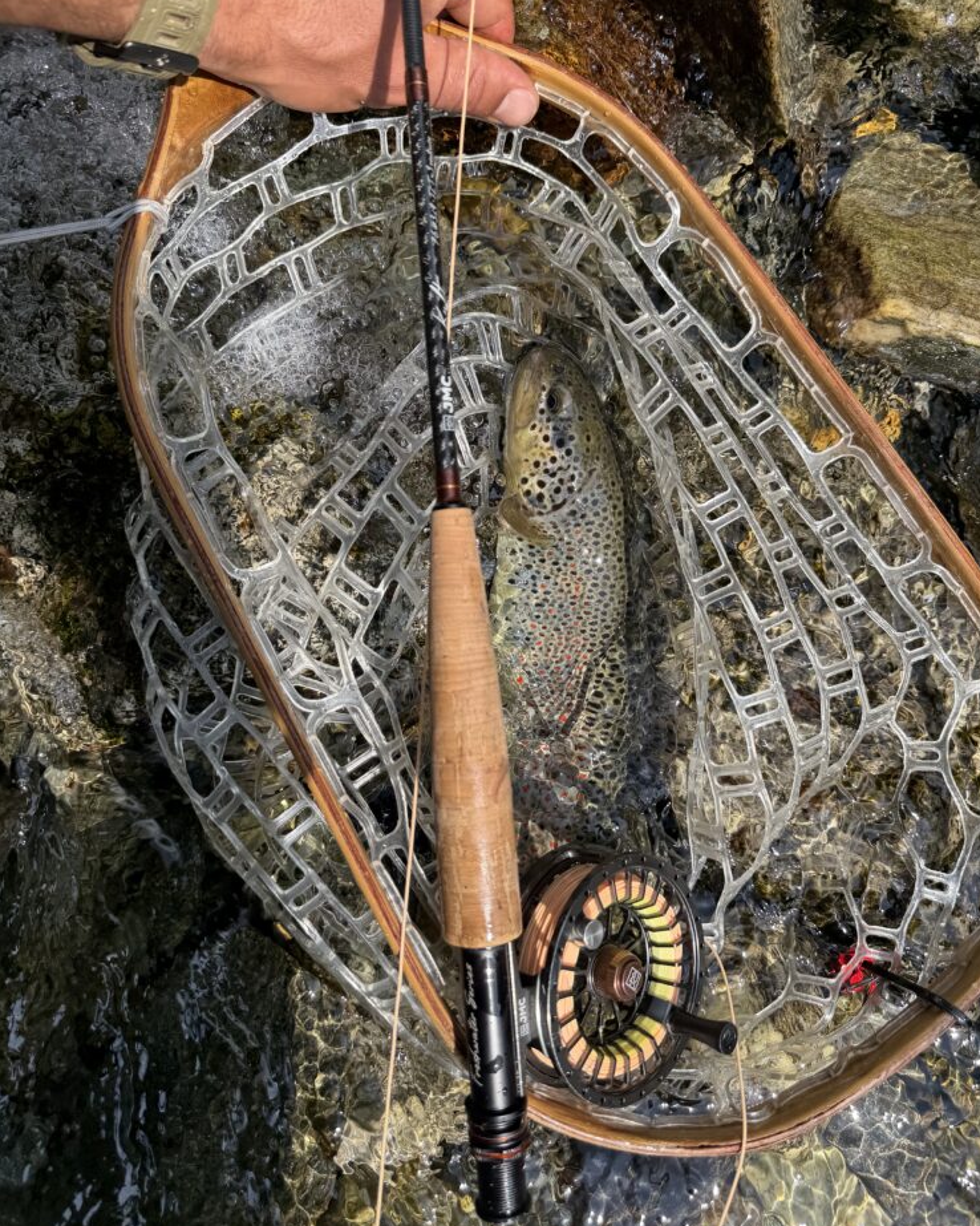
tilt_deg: -78.4
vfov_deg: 66.0
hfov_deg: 54.9
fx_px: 943
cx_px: 486
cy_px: 584
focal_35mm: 26
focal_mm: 6.76
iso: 80
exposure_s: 1/2299
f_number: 1.78
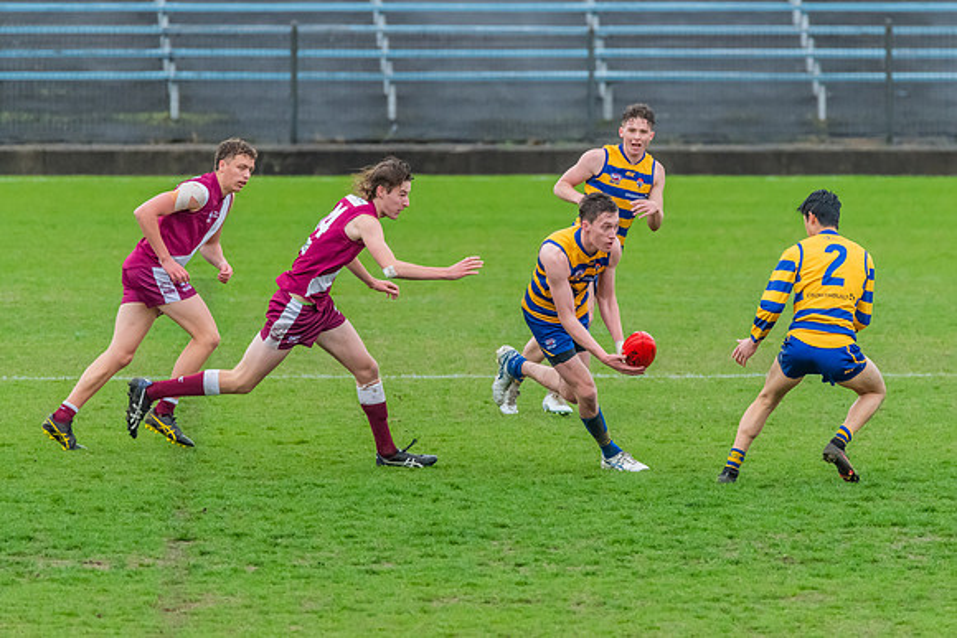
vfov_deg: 2.0
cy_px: 280
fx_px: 18621
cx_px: 545
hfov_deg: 2.9
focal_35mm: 700
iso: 4000
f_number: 6.3
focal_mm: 600
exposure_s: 1/1600
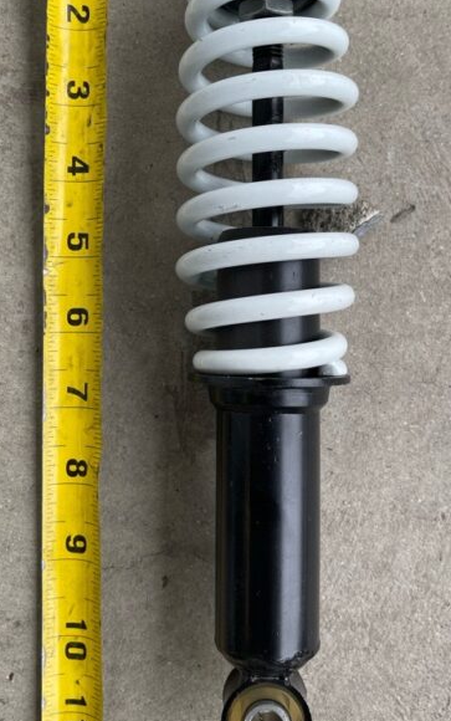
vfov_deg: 51.3
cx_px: 227
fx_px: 747
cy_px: 302
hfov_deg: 33.6
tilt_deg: -88.0
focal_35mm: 38
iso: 32
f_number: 1.6
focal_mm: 5.1
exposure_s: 1/247
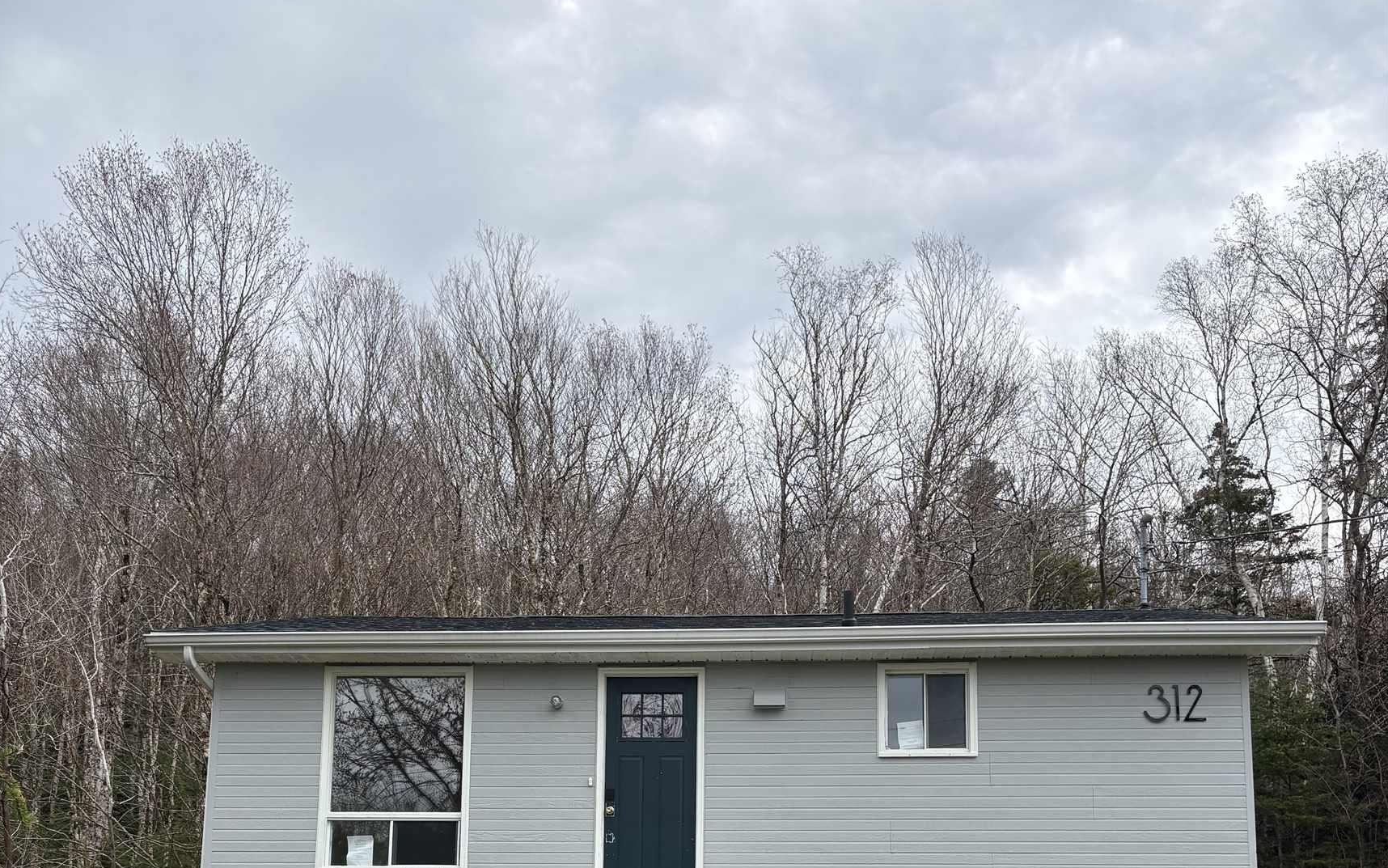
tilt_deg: +9.1
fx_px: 1400
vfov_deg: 32.3
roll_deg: -0.6
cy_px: 821
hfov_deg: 52.7
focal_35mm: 37
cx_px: 691
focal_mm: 5.96
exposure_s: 1/2208
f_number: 1.6
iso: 50
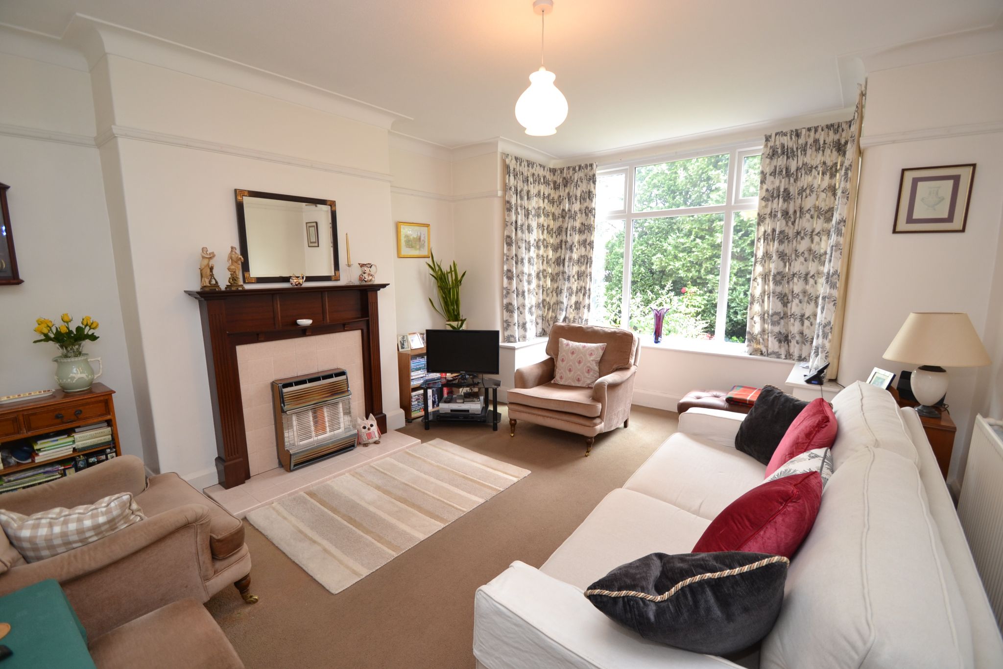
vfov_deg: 77.3
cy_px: 334
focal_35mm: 15
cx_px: 502
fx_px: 418
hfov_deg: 100.4
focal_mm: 10
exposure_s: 1/60
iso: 400
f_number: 4
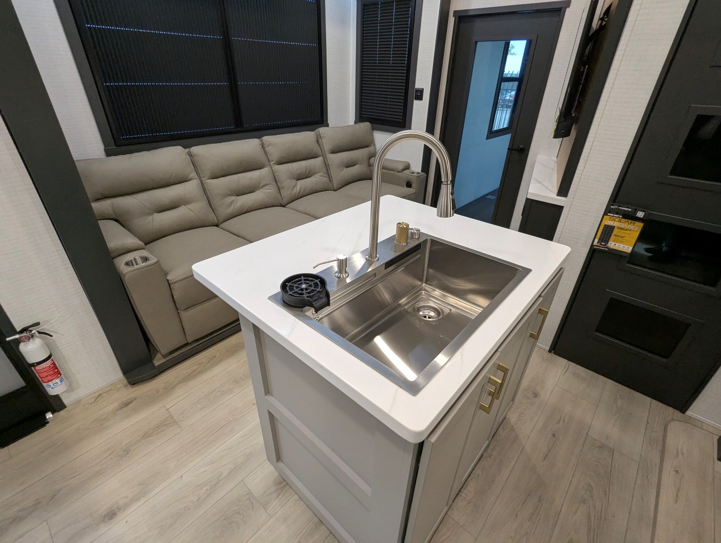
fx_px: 334
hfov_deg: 94.4
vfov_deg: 78.2
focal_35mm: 16
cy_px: 272
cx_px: 360
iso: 258
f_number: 2.2
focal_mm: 2.35
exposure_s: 1/58
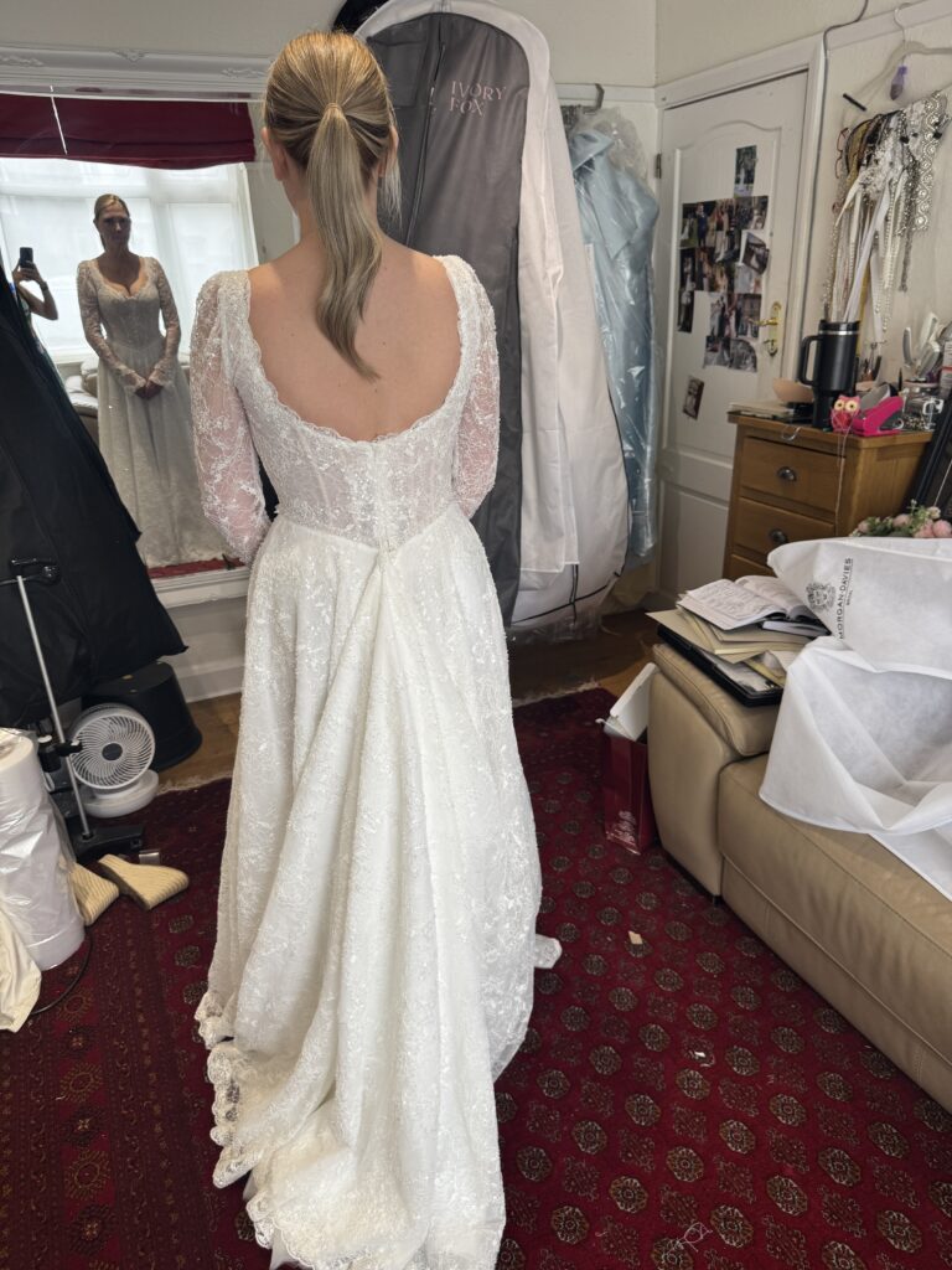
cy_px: 635
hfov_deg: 56.8
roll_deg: +1.7
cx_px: 476
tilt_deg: -22.7
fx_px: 880
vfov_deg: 71.6
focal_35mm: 24
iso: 80
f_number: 1.78
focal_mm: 6.76
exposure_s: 1/100
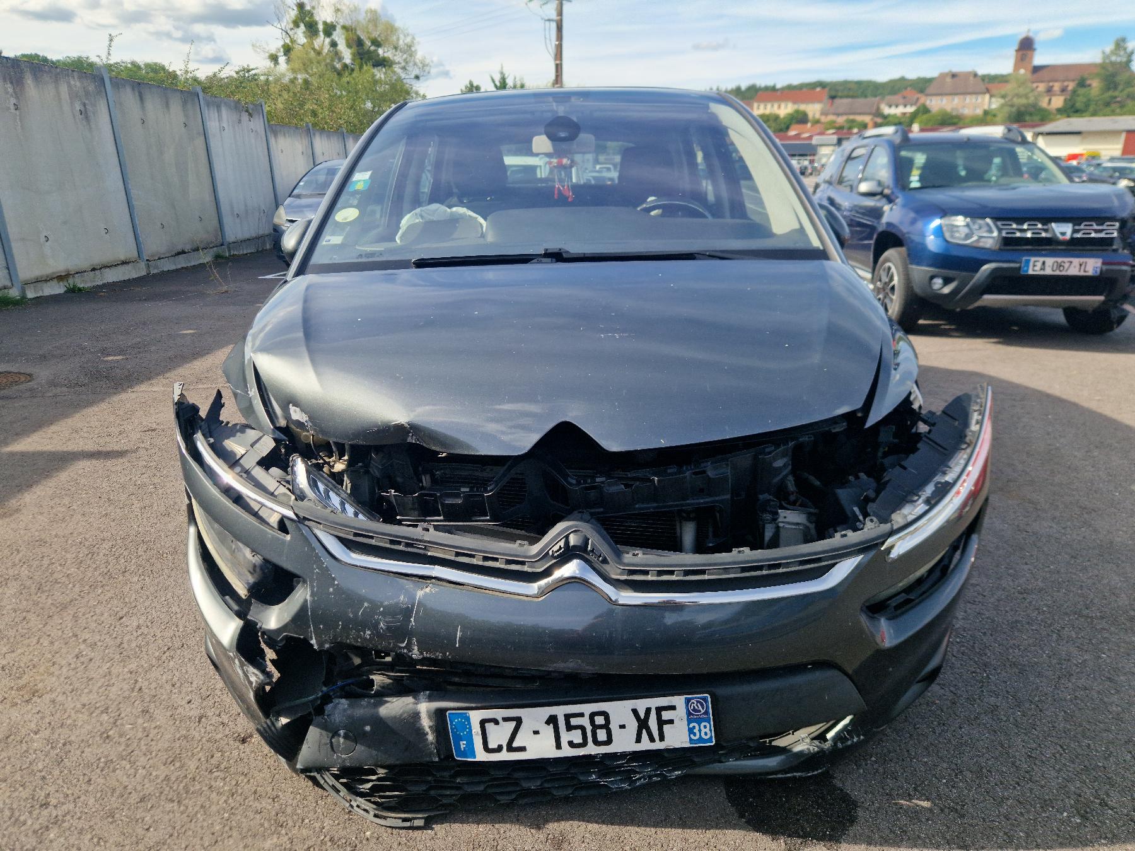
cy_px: 426
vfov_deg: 58.9
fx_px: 754
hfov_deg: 73.9
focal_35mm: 23
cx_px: 568
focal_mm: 5.4
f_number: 1.8
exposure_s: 1/769
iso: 50
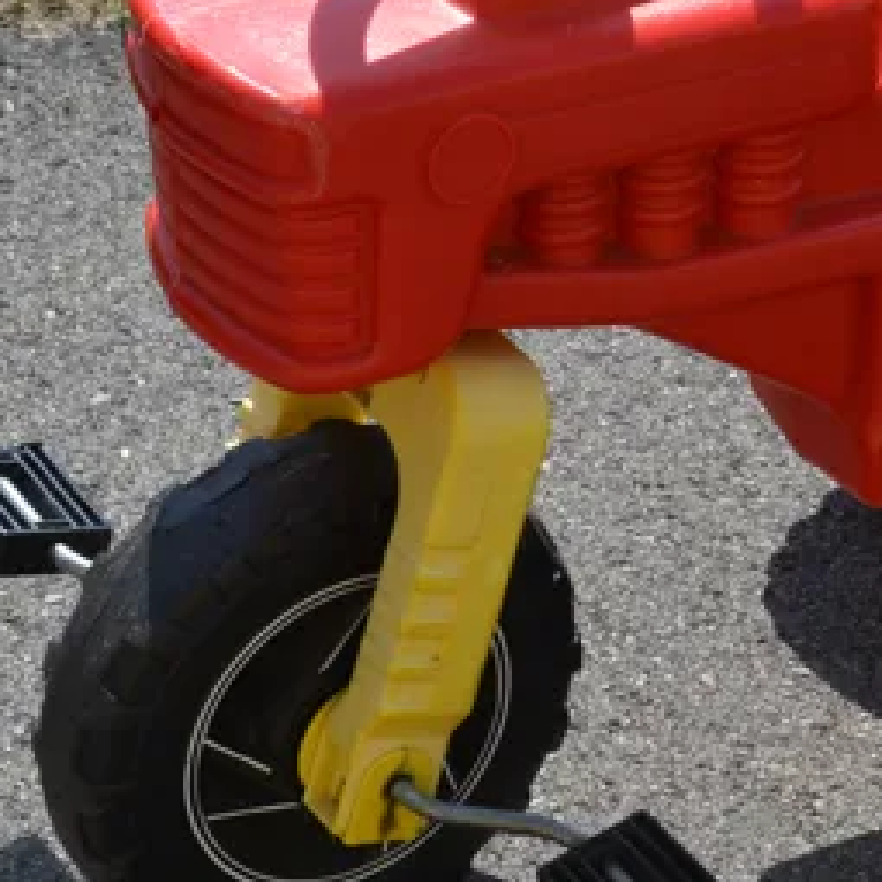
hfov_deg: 9.6
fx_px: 5189
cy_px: 329
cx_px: 920
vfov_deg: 9.7
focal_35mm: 180
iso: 100
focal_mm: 40
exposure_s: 1/250
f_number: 8
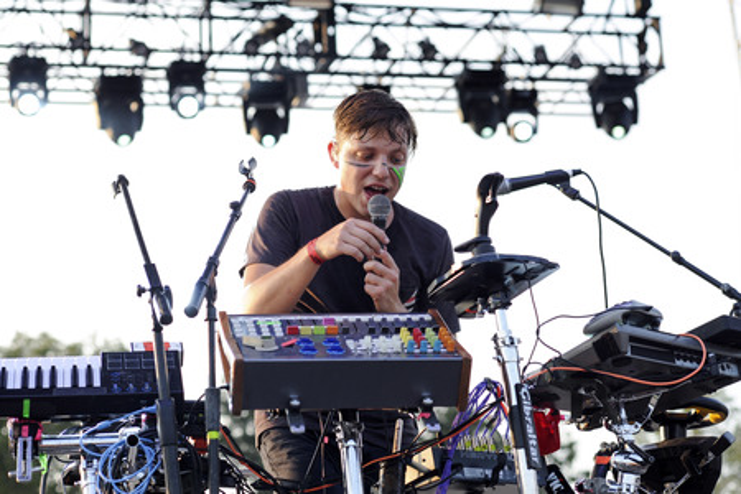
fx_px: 1749
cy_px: 247
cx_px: 370
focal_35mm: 85
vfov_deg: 16.1
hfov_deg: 23.9
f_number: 5
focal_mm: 85
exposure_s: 1/640
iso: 400
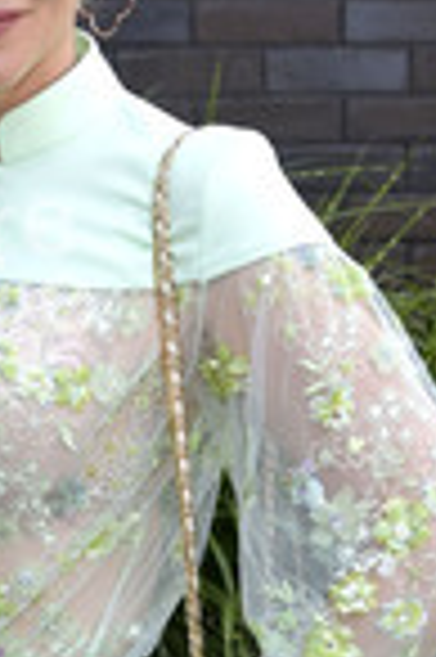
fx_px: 2094
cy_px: 531
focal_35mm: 115
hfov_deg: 11.8
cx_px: -9
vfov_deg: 17.7
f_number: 5.6
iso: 800
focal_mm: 42
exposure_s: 1/250
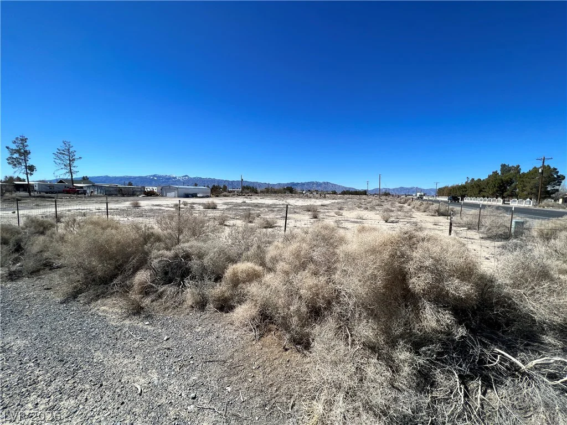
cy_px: 212
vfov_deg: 89.9
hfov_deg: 106.2
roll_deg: -1.7
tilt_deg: -5.6
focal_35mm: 13
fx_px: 213
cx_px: 284
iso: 32
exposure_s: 1/2801
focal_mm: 1.57
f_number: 1.8
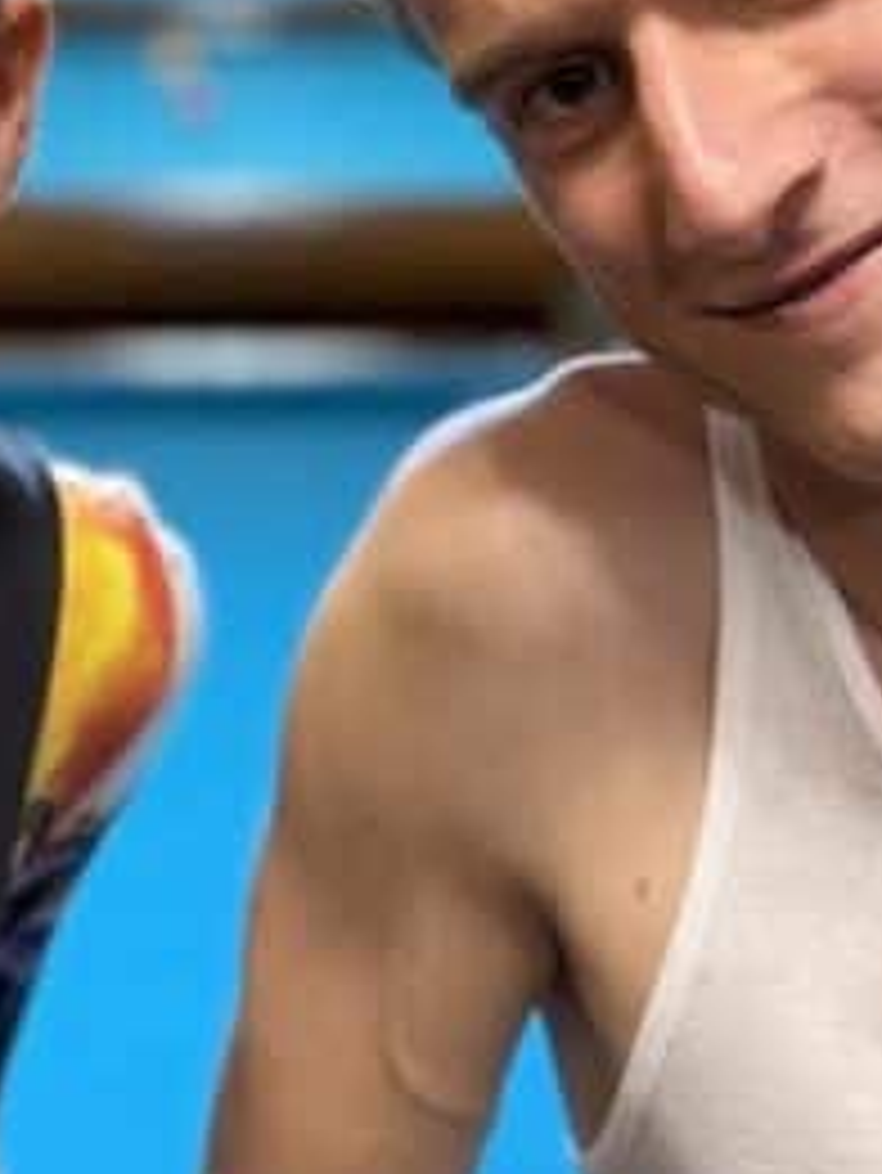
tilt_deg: -9.3
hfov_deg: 15.6
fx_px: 3191
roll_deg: +0.4
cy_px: 301
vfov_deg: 20.7
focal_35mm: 94
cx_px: 162
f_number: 1.78
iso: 160
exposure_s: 1/50
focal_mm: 6.76
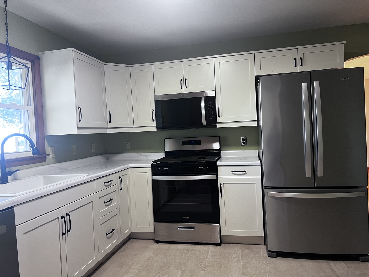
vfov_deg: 53.1
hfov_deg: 67.3
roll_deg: +2.3
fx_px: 277
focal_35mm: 26
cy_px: 138
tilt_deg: -1.9
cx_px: 184
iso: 125
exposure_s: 1/60
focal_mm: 5.7
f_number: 1.5
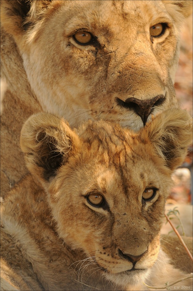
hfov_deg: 3.3
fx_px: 3387
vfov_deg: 4.9
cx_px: 96
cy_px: 146
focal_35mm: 420
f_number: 9
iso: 320
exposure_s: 1/160
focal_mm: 280
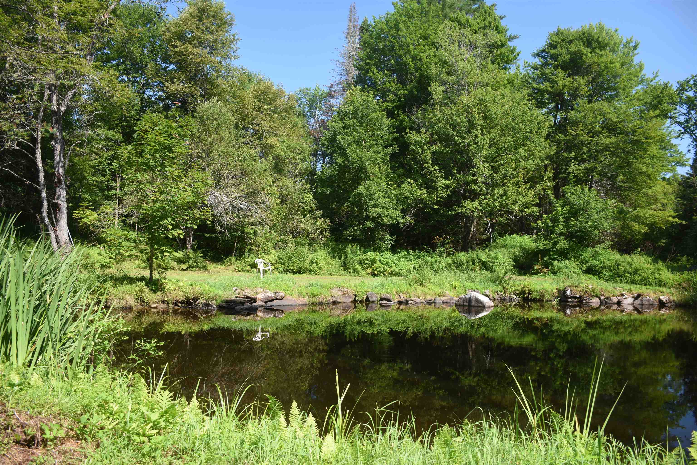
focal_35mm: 27
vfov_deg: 47.9
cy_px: 232
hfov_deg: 67.4
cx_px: 348
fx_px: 523
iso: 100
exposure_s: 1/100
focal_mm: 18
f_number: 5
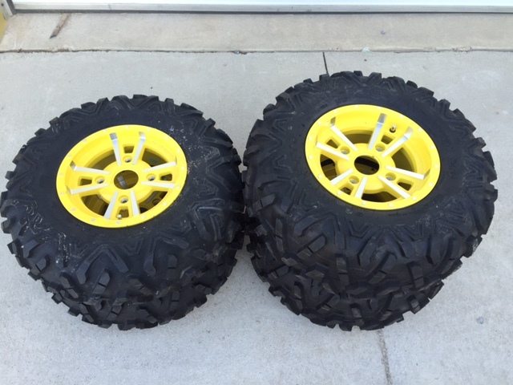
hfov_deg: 61.7
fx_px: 430
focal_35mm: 29
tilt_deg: -55.9
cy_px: 192
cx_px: 256
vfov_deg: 48.2
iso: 50
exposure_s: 1/120
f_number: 2.2
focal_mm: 4.15
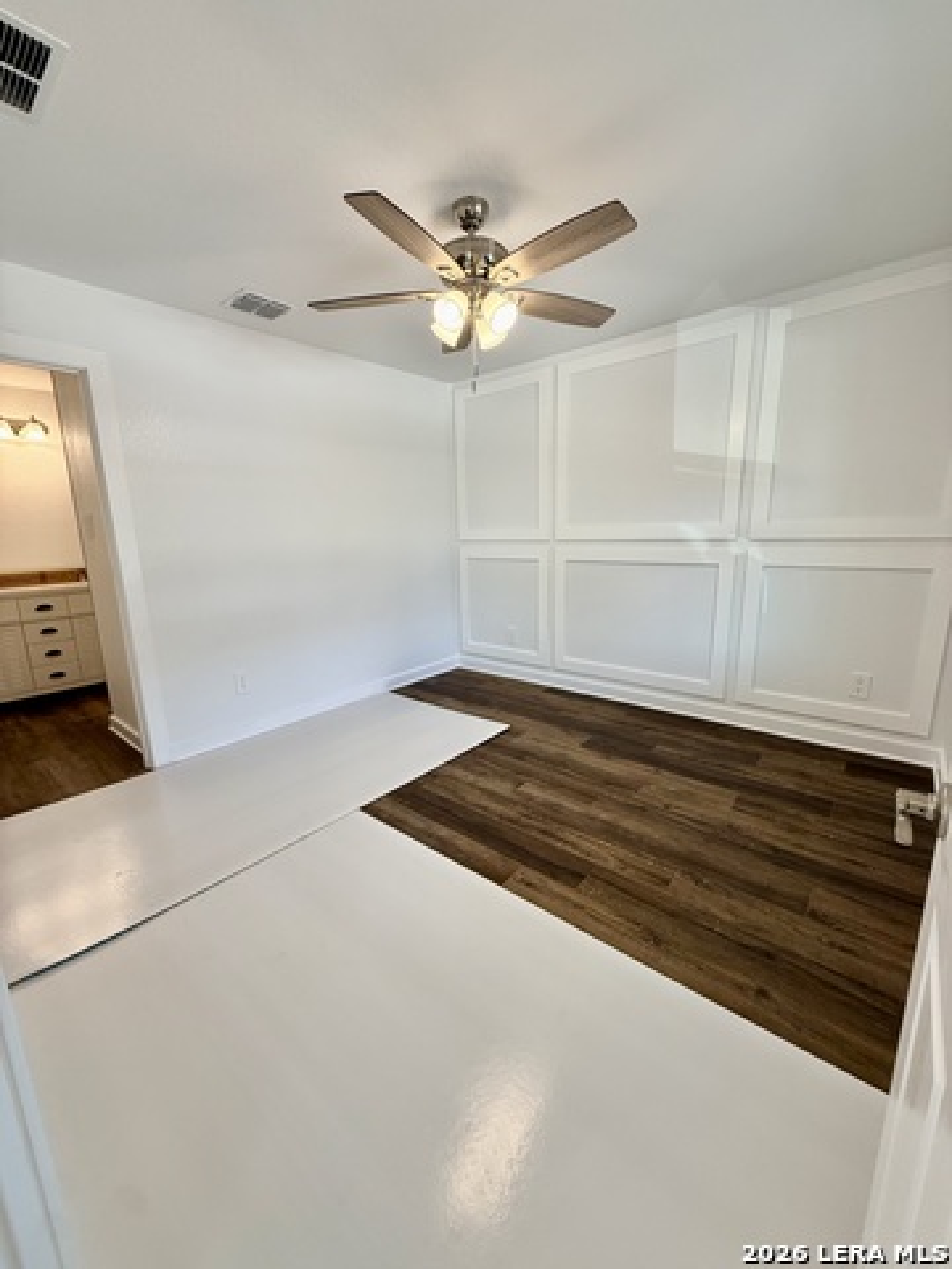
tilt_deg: -11.6
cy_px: 634
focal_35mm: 14
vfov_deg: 102.1
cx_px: 476
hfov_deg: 85.7
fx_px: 513
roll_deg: +0.9
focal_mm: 2.22
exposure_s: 1/120
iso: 160
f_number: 2.2
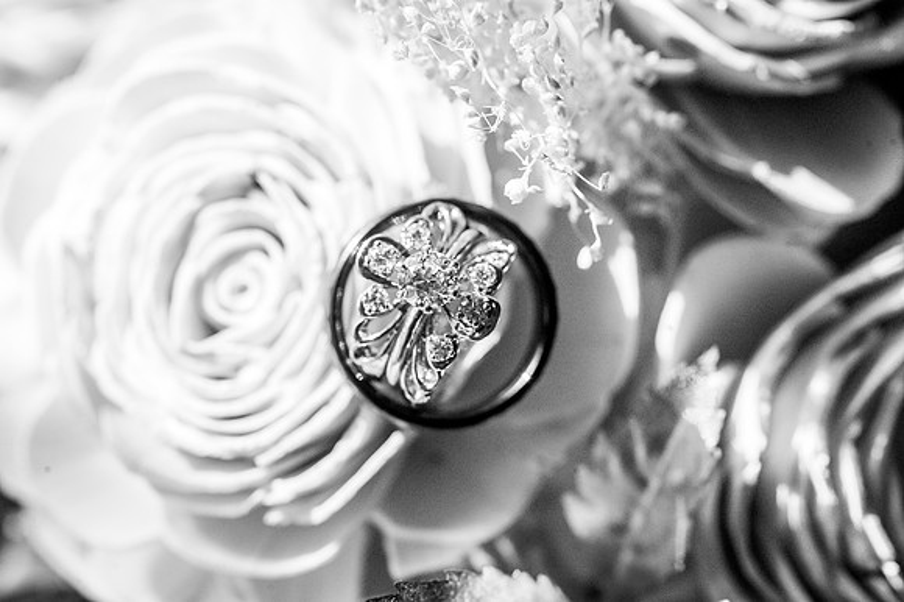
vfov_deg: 13.0
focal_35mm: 105
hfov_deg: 19.5
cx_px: 452
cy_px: 301
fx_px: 2635
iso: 640
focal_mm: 105
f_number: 8
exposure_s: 1/1000
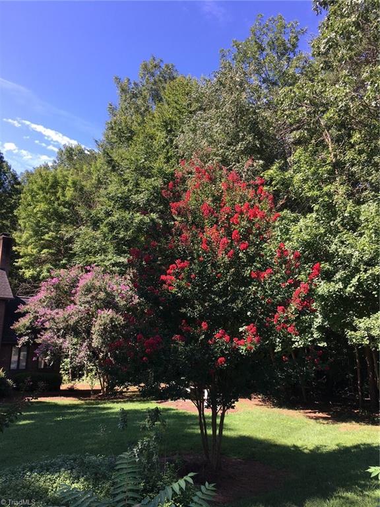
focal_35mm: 29
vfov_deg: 61.7
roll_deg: -2.9
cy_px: 254
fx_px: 424
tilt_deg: +9.5
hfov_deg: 48.2
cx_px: 190
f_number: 2.2
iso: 25
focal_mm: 4.15
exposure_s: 1/490
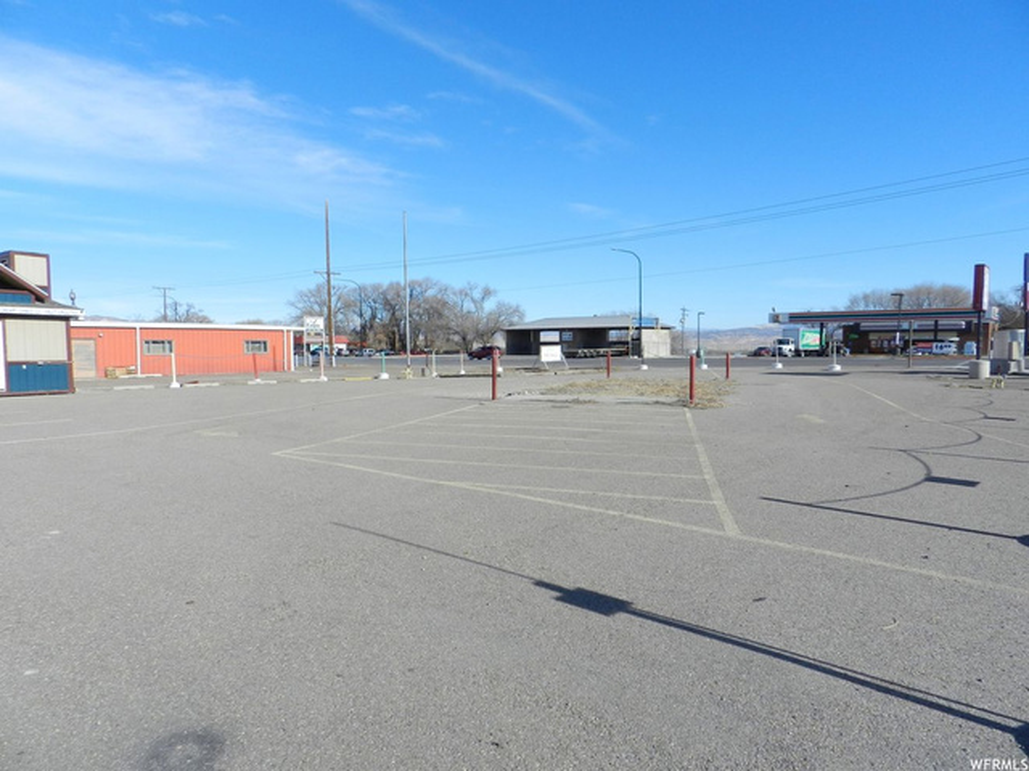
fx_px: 684
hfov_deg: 73.9
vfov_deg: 58.9
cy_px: 386
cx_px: 514
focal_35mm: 23
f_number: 4
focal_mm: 4
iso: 160
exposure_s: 1/1000
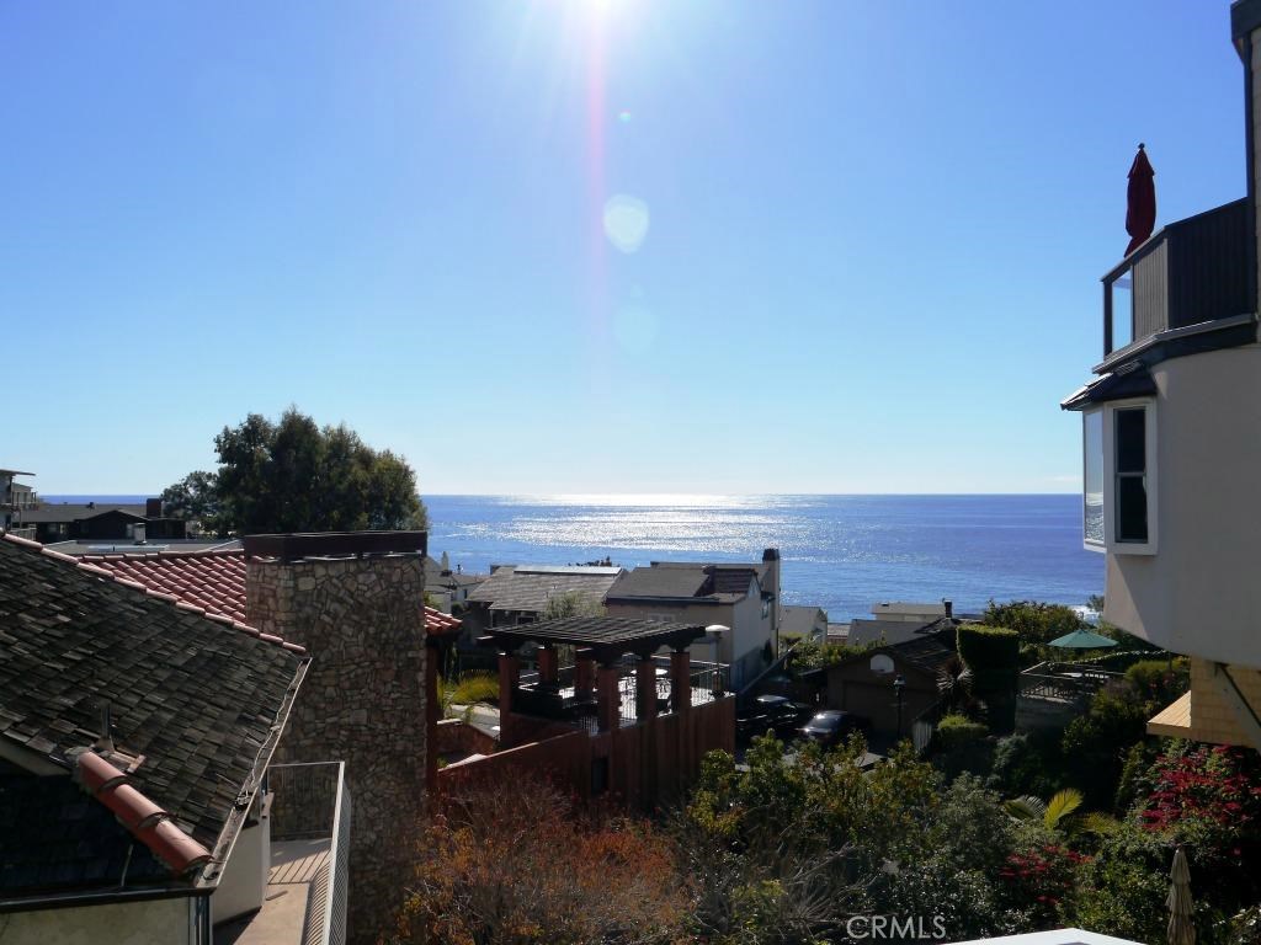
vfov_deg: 46.8
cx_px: 630
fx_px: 1093
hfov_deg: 60.0
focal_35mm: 30
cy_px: 472
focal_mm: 15
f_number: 9
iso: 160
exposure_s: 1/640
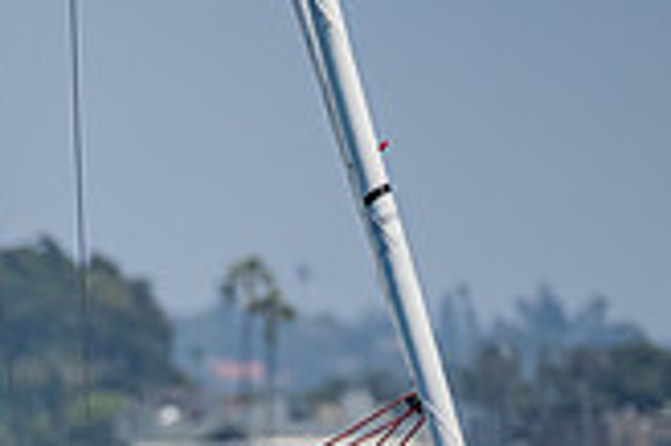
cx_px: -514
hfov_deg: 1.3
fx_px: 28656
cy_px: 880
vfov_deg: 0.9
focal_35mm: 1539
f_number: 6.3
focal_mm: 360
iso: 400
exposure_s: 1/2000
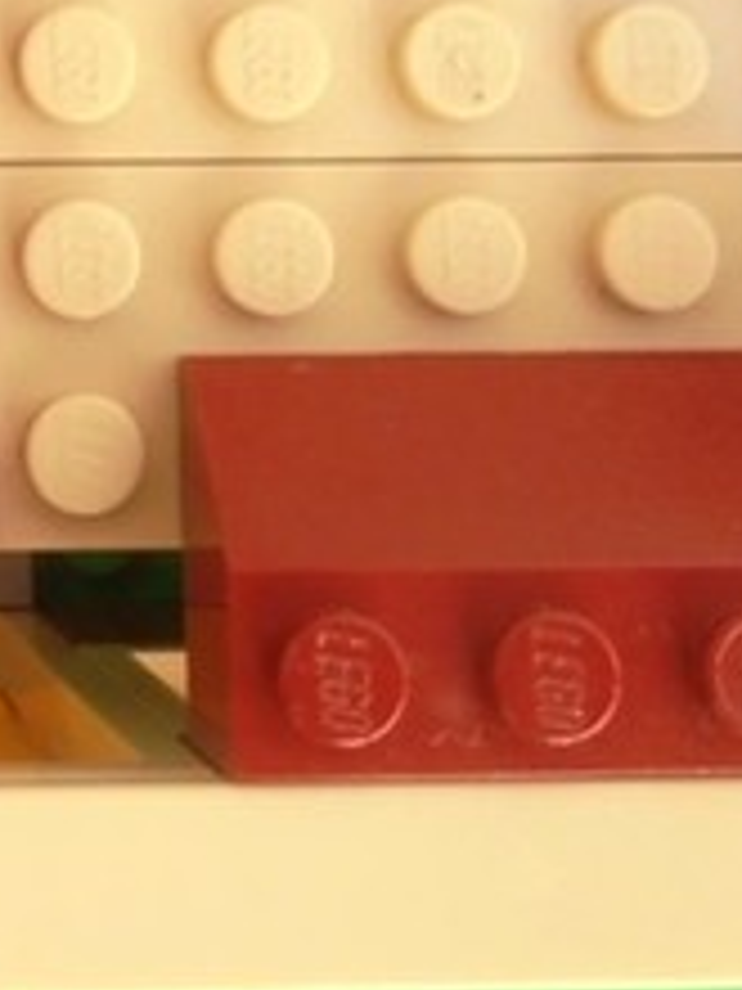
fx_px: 2801
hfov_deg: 14.3
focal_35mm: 98
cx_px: -288
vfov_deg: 19.5
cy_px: 34
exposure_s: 1/30
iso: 80
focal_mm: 4.2
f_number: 3
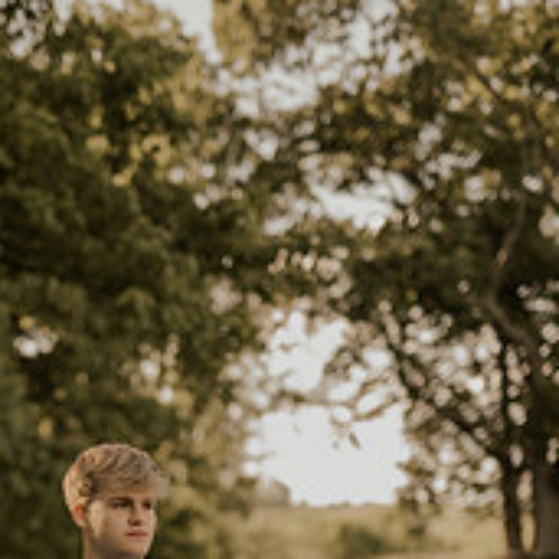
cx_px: 108
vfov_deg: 15.0
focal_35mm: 112
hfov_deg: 15.5
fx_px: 2046
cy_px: 693
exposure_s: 1/640
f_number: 1.8
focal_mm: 50
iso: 100
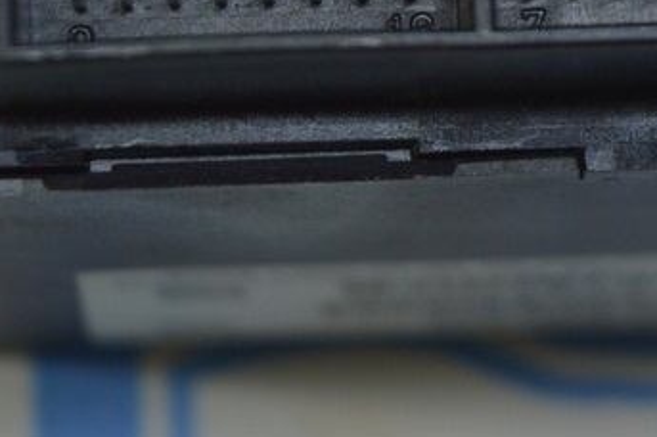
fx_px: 4494
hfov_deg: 8.3
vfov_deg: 5.5
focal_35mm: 246
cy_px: -187
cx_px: 596
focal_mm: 55
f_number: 5.6
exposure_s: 1/80
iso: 400
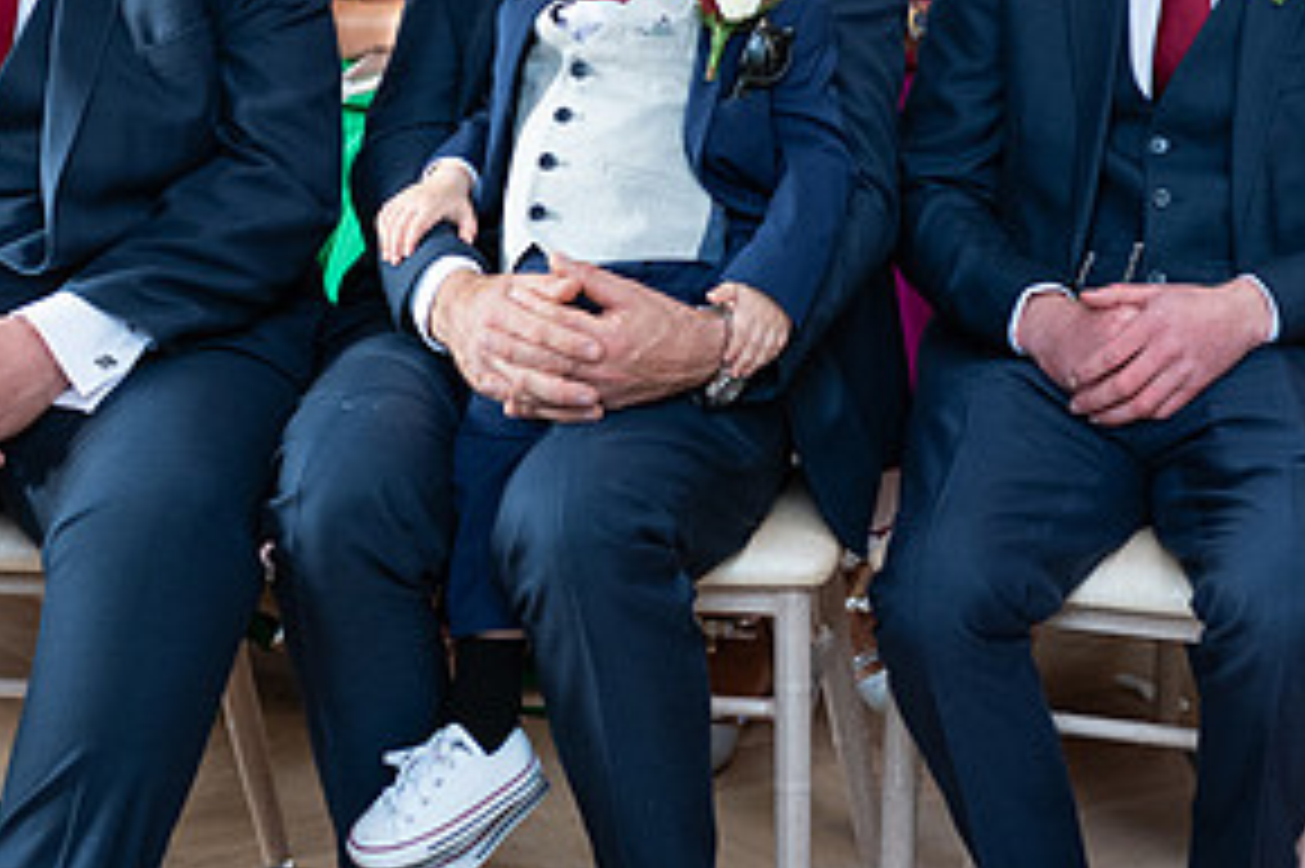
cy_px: 52
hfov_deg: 14.7
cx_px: 603
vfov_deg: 9.7
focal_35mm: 140
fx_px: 5072
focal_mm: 70
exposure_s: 1/160
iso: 640
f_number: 3.5
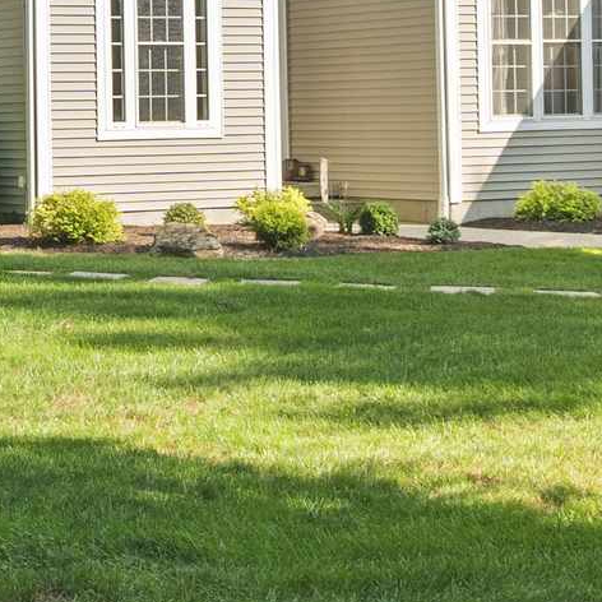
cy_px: 28
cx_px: -171
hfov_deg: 17.4
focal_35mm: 94
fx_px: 1849
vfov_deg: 18.1
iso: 250
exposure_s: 1/100
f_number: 9
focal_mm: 17
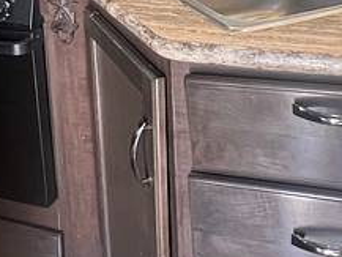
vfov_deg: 23.2
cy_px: -14
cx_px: 210
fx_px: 593
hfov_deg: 32.0
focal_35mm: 60
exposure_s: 1/99
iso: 250
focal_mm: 1.57
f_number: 1.8
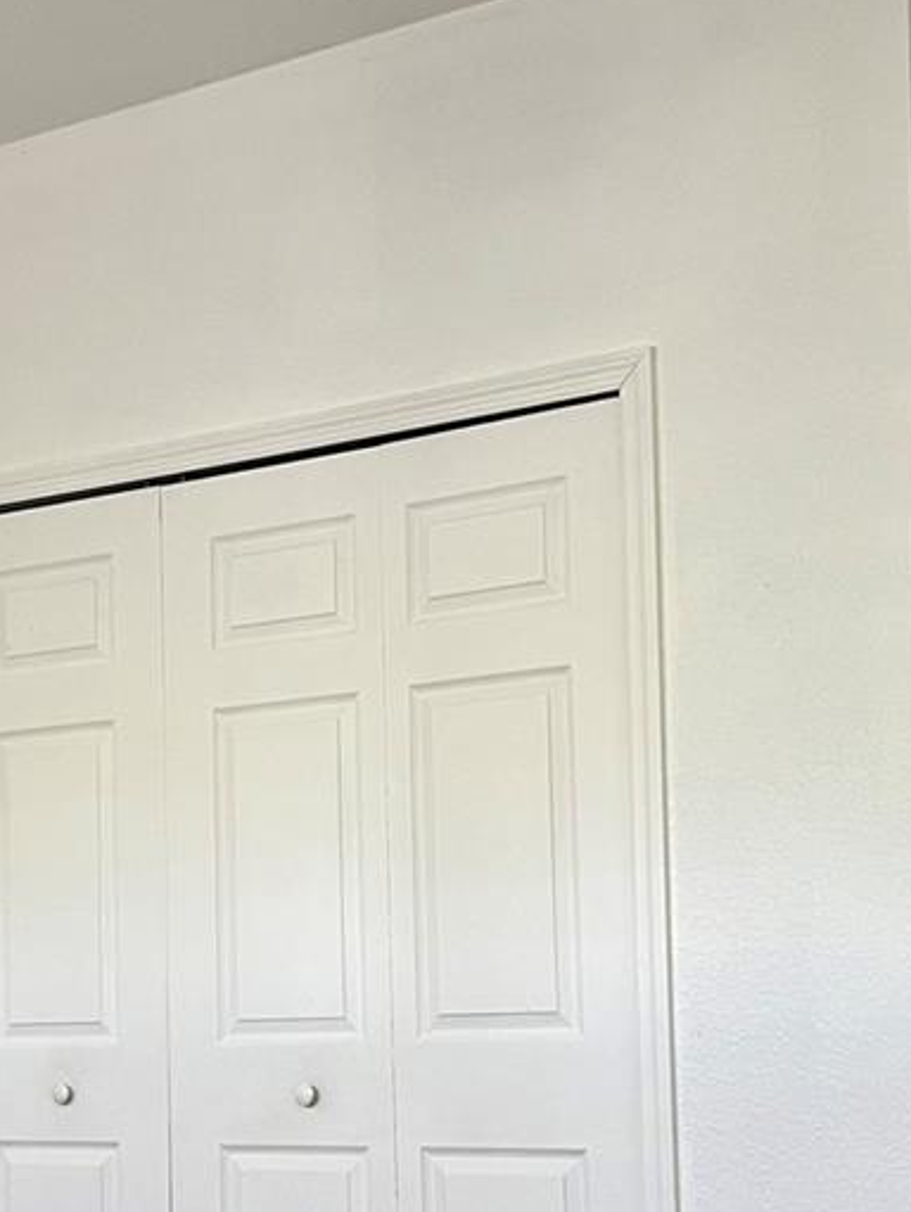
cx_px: 190
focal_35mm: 61
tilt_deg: +5.8
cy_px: 878
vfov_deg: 31.2
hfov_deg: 23.7
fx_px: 2138
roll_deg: -0.2
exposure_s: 1/70
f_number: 1.5
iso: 125
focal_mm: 5.7
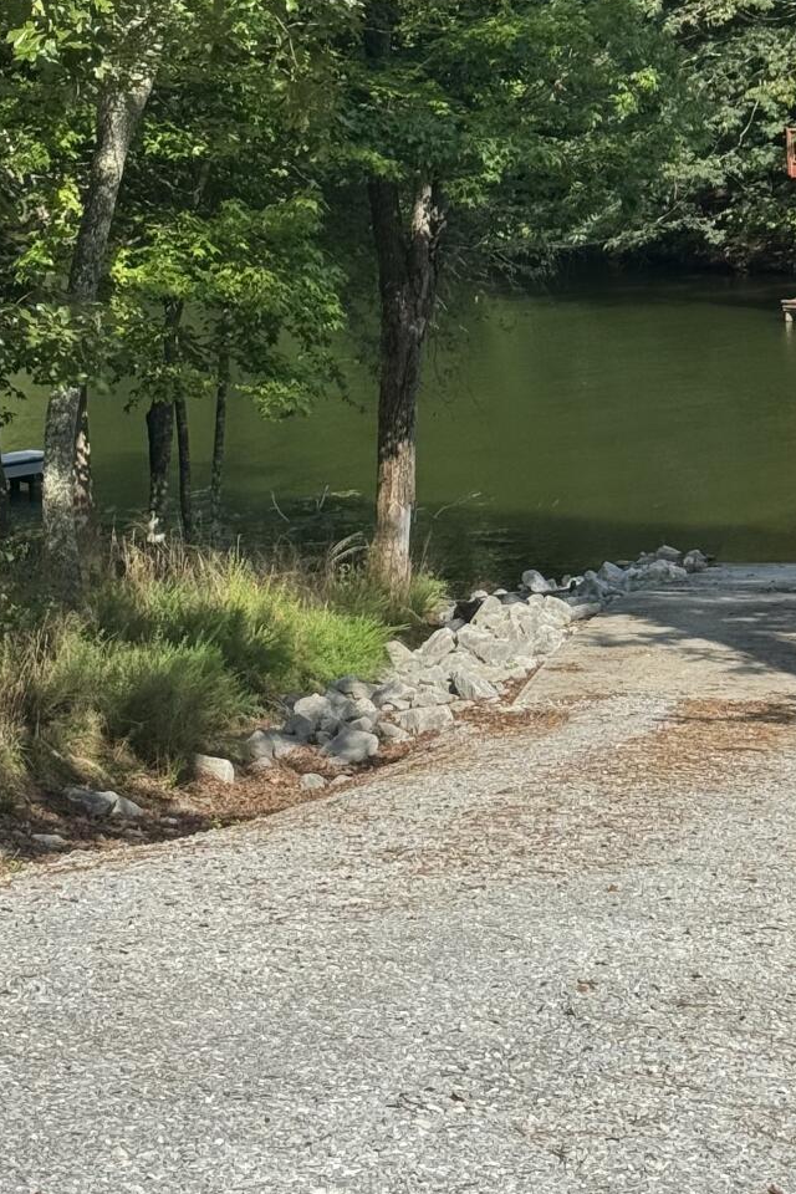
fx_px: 3449
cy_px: 392
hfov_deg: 13.1
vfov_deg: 19.6
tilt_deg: -7.2
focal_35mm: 104
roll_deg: +1.4
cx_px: 646
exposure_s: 1/2959
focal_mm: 6.76
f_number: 1.78
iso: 64
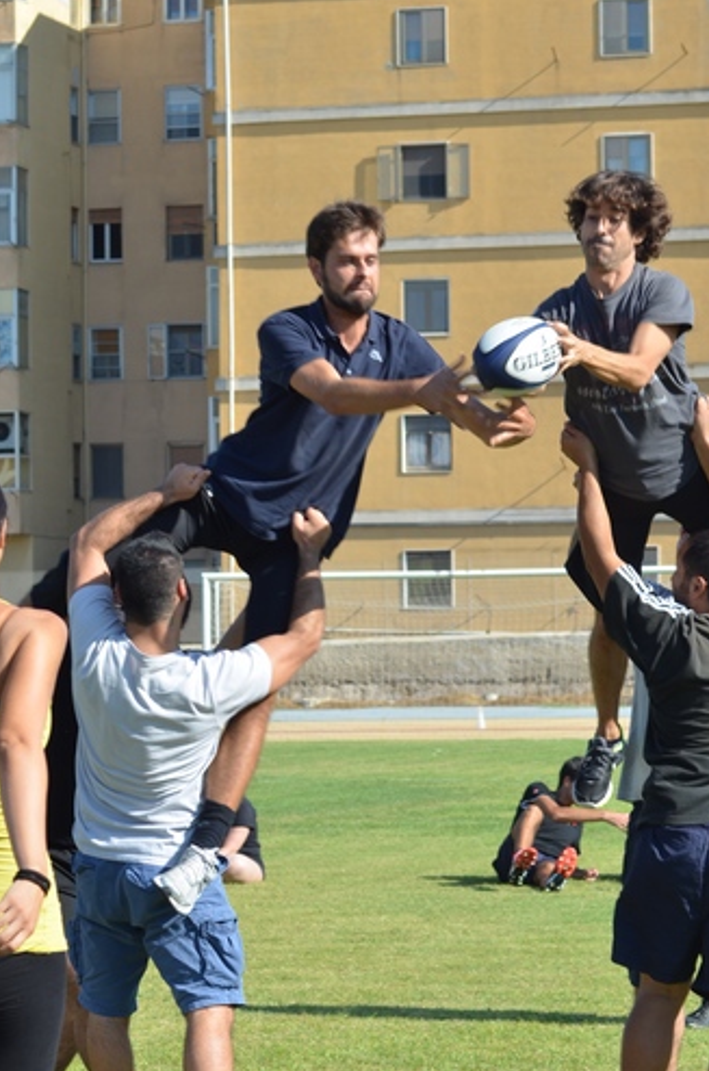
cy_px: 588
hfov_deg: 10.0
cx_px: 334
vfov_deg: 15.1
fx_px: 4037
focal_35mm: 136
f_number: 8
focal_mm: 70
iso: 100
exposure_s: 1/160
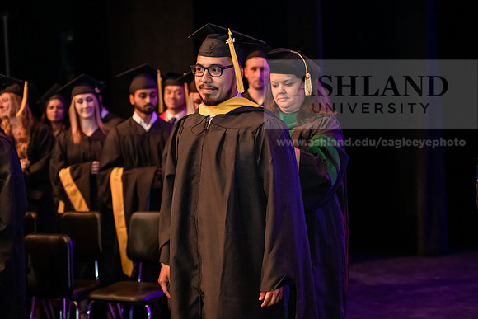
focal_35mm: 75
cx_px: 239
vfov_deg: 18.2
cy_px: 160
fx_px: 996
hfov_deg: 27.0
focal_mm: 75
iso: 3200
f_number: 3.2
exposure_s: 1/200
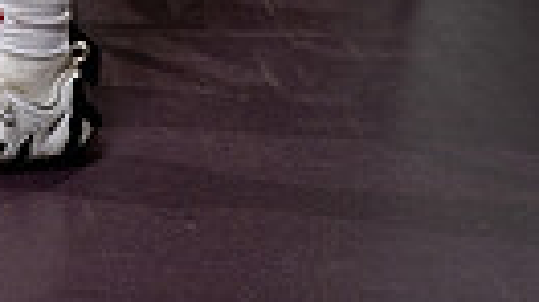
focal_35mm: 136
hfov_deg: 15.3
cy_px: -498
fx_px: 1942
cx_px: -69
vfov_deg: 8.0
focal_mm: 38
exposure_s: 1/250
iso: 640
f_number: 5.6
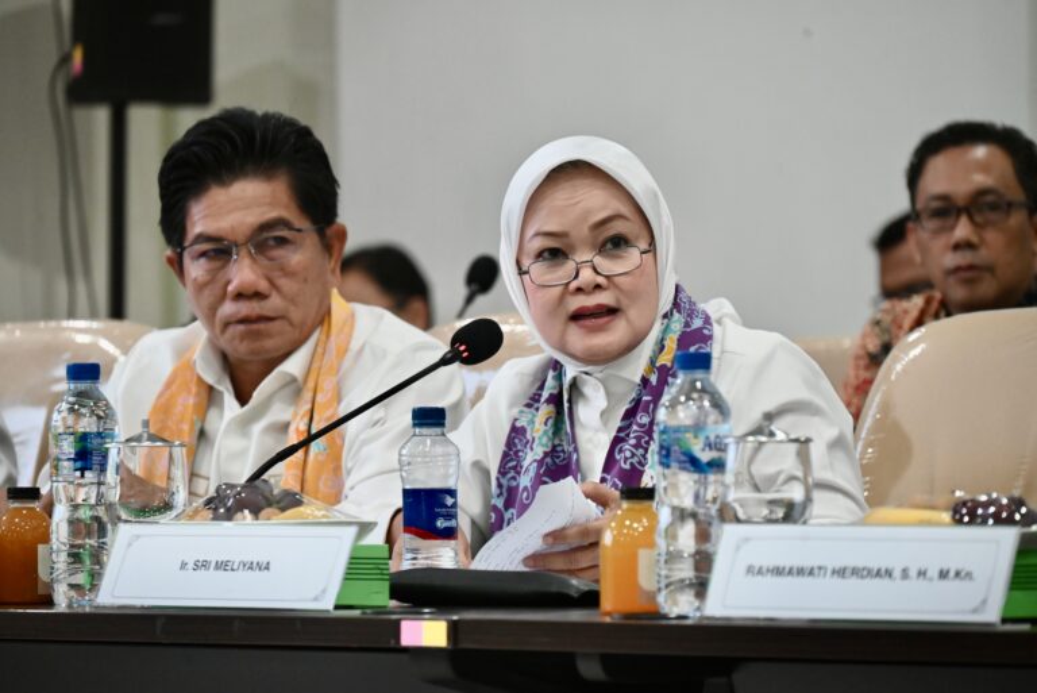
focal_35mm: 200
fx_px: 5764
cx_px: 518
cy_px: 346
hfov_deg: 10.3
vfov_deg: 6.9
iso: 4000
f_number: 6.3
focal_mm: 200
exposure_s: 1/80
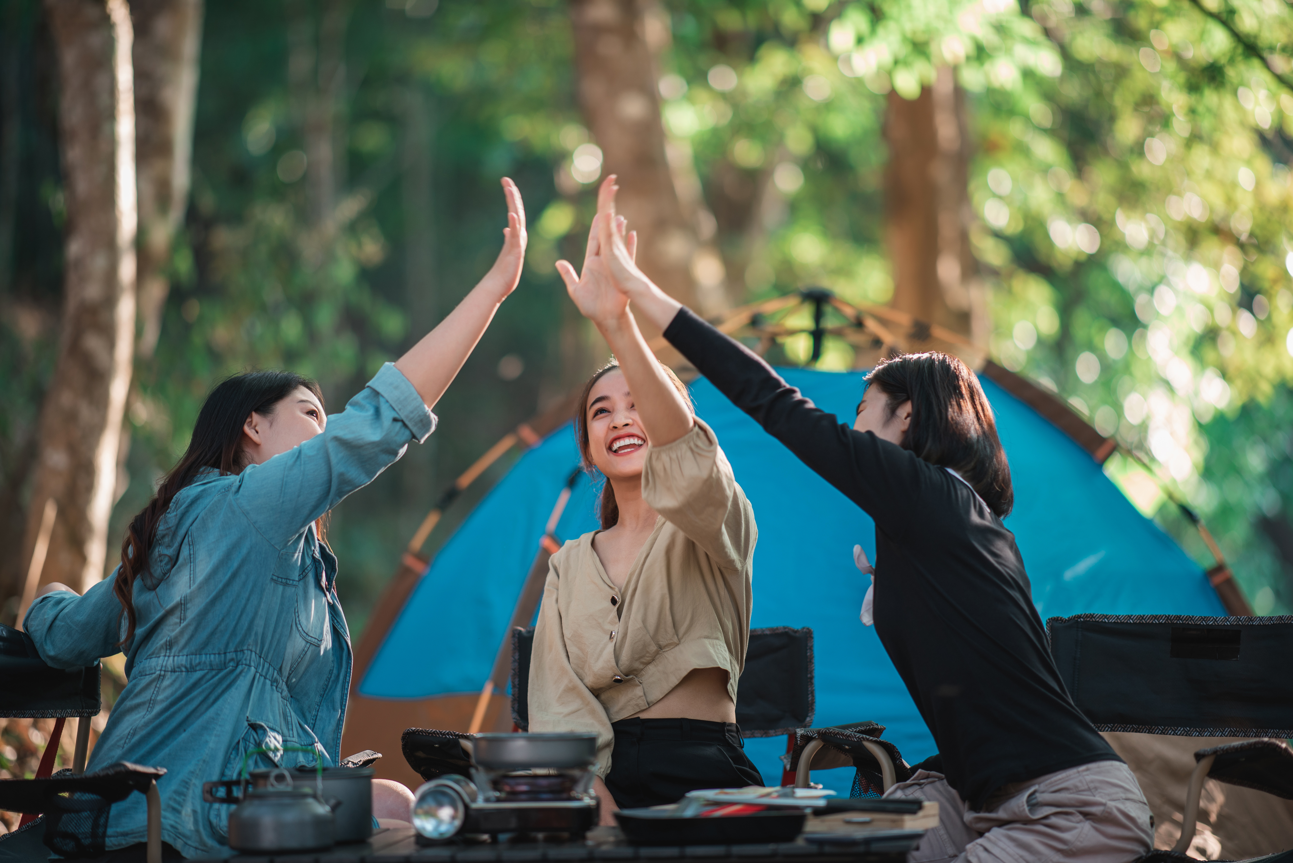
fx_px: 3772
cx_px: 646
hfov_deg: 19.4
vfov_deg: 13.1
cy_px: 432
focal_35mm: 105
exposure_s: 1/125
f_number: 1.6
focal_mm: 105
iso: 125
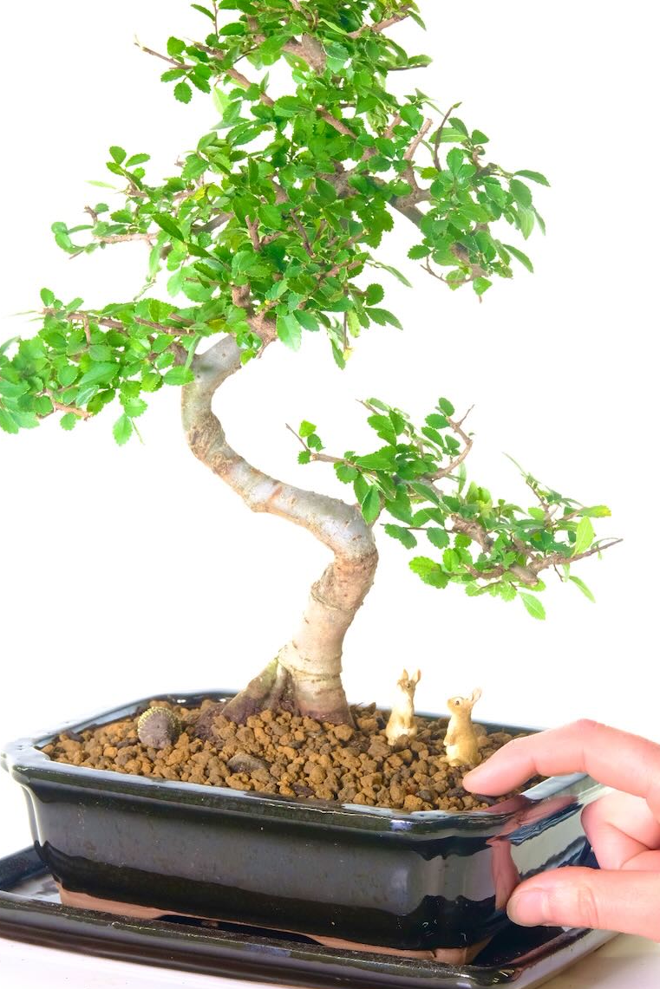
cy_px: 444
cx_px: 302
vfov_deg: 14.9
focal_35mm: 138
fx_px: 3794
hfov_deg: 9.9
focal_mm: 81.9
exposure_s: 1/13
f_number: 11
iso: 1600
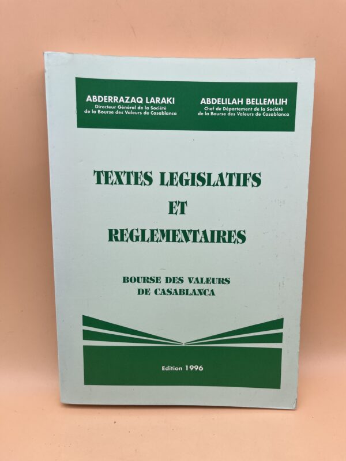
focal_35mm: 26
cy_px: 230
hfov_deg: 53.1
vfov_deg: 67.3
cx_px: 173
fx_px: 347
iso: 50
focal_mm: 5.1
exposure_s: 1/326
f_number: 1.6
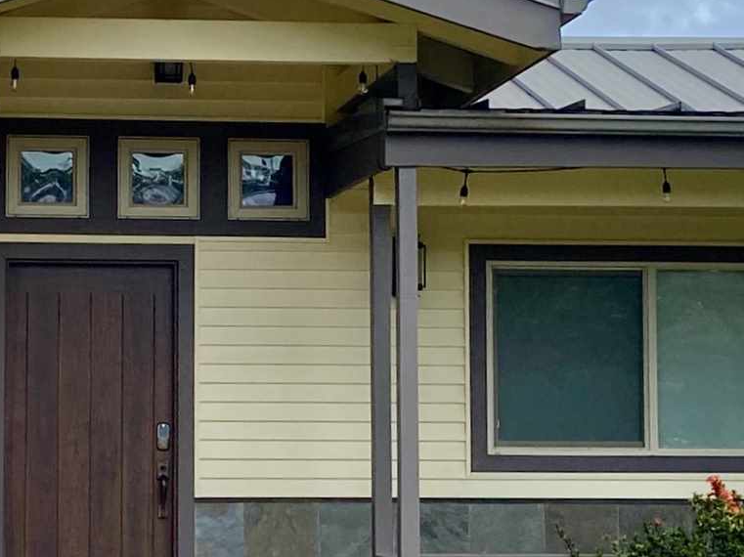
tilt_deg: +4.7
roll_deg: +0.0
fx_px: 2256
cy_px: 276
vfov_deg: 14.1
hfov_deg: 18.7
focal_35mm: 105
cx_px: 228
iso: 32
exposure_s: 1/2315
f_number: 1.8
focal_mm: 4.25
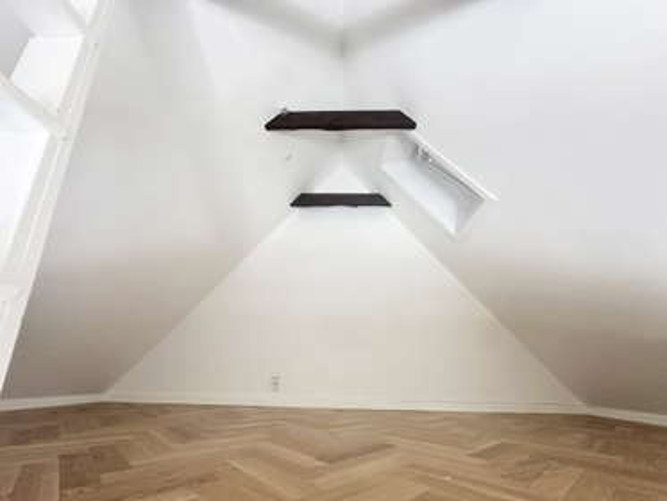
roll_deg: -1.0
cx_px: 334
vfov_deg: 85.7
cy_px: 250
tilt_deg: +25.8
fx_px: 270
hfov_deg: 102.0
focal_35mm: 14
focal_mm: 2.22
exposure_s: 1/99
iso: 250
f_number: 2.2
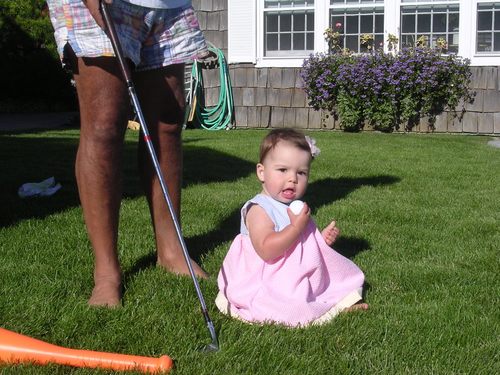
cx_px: 250
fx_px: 809
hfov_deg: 34.3
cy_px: 188
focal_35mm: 56
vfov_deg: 26.1
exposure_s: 1/326
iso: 100
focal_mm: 8.5
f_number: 6.6
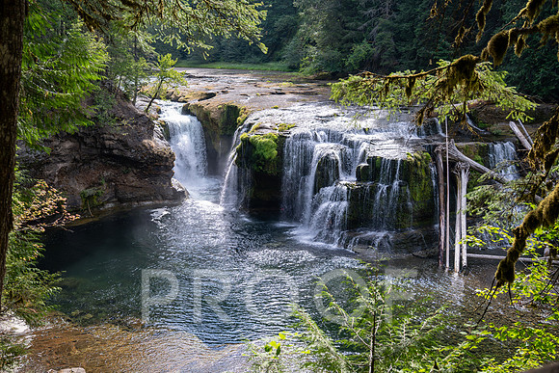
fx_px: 587
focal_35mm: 38
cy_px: 169
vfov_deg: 35.2
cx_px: 253
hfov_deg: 50.8
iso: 1250
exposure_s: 1/3200
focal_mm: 34.5
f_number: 3.5
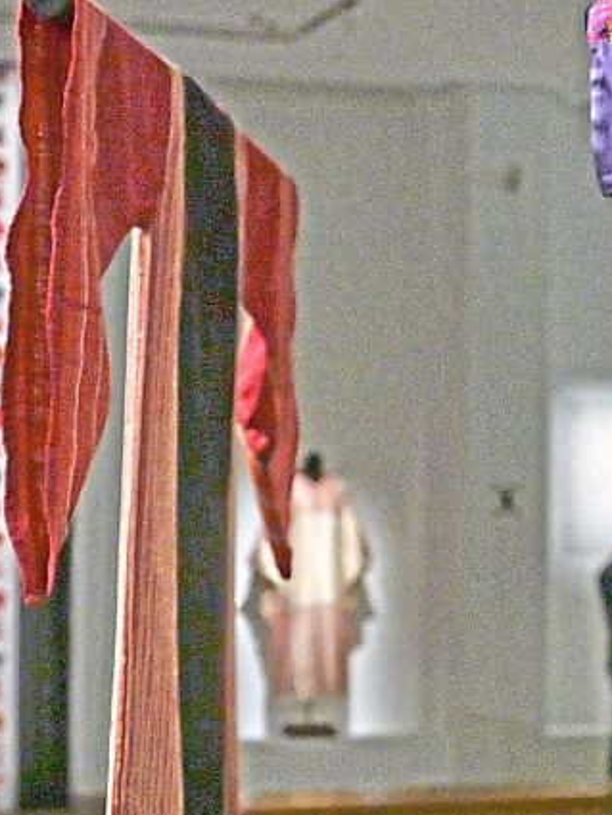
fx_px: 2710
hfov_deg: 12.5
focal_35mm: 115
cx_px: 810
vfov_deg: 17.1
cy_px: 470
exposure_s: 1/125
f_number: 4
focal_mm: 41
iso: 6400
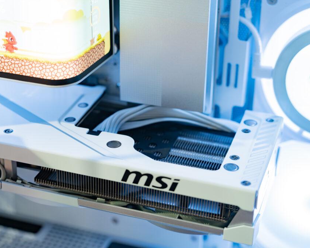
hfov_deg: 26.1
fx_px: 670
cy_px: 125
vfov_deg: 21.0
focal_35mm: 73
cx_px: 145
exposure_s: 1/25
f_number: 4
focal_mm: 64
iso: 400
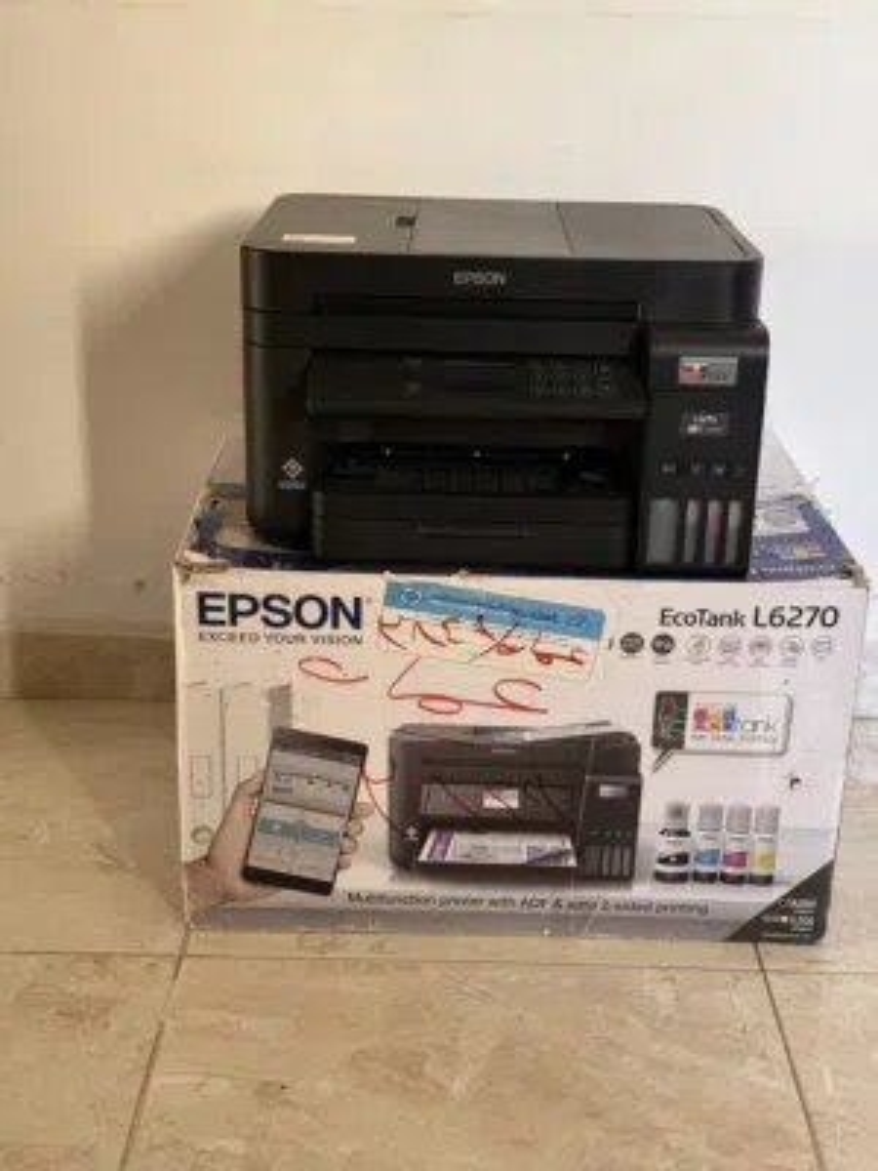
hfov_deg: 30.3
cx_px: 439
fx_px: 1623
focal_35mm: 48
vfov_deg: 39.7
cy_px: 586
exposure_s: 1/40
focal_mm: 6.76
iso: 500
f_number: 1.78
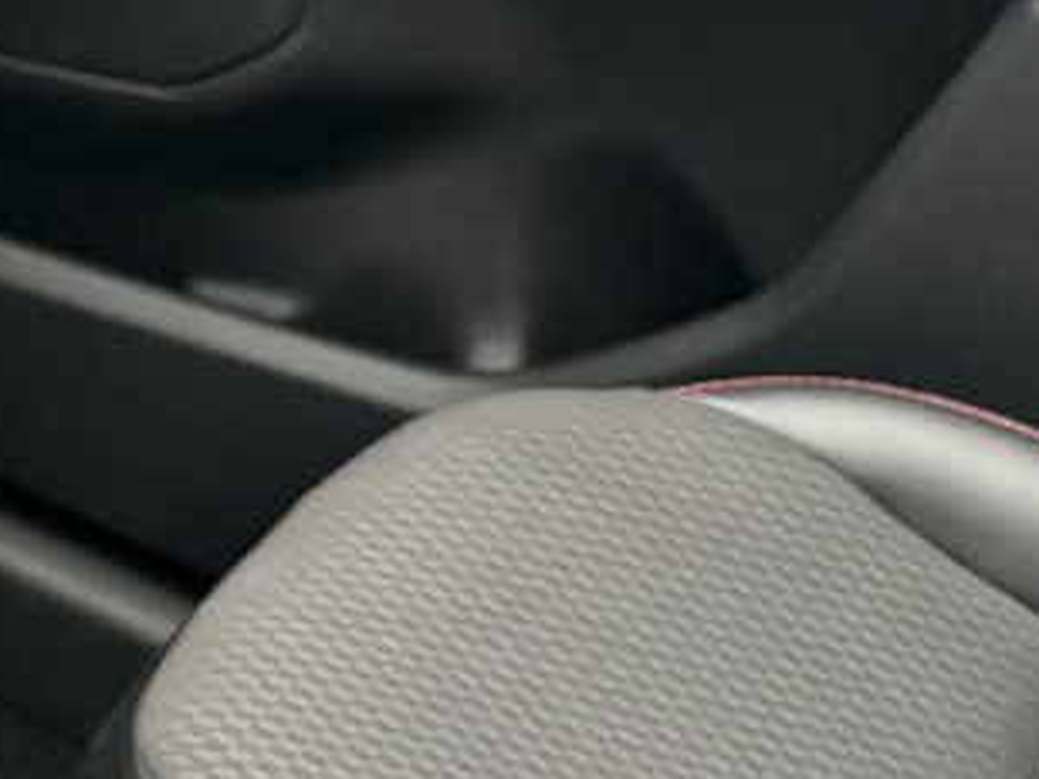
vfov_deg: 11.7
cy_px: -3
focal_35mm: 125
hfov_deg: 12.4
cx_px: -1459
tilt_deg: -25.9
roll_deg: -3.4
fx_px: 3750
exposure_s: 1/129
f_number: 1.78
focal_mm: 6.76
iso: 200
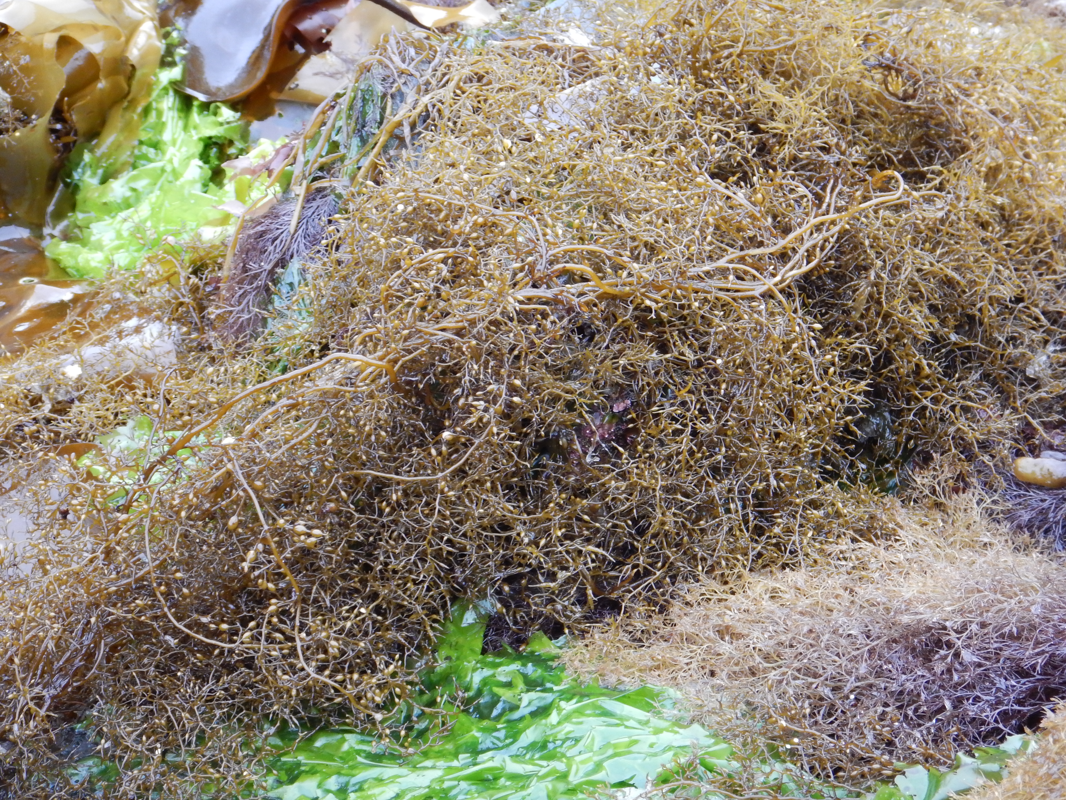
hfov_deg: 31.7
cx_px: 533
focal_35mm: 61
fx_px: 1878
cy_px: 400
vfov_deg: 24.0
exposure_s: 1/30
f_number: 4.4
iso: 400
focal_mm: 11
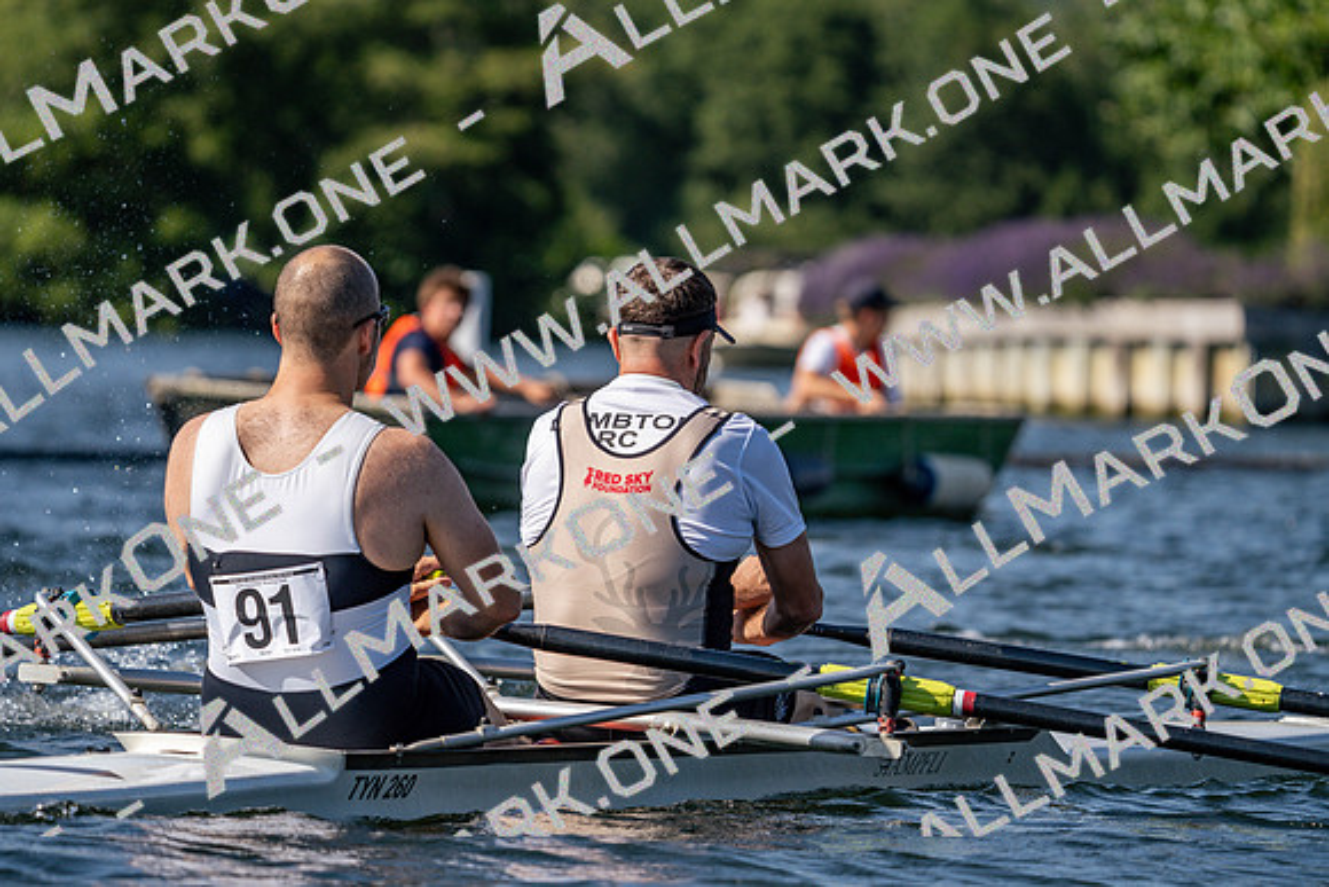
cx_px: 664
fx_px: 12259
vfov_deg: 4.1
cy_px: 444
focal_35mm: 332
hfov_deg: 6.2
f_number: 6.3
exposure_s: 1/1600
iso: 200
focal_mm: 332
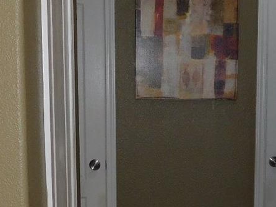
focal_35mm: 84
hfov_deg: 23.2
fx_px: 670
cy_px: 179
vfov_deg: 17.4
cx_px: 183
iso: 200
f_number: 3.4
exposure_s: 1/30
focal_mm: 4.5
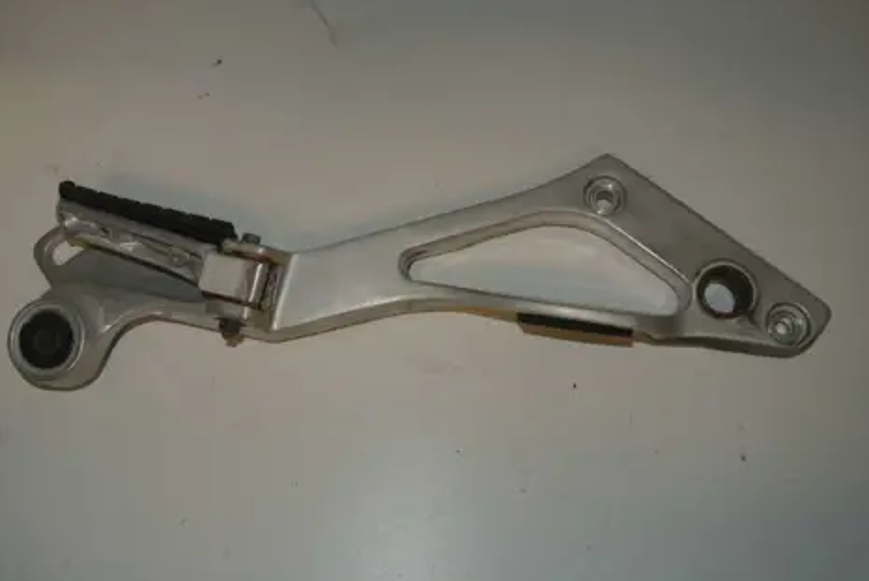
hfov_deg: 51.7
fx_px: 894
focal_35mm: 37
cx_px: 383
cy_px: 295
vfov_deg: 36.0
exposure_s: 1/60
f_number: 3.8
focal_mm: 12.2
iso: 200
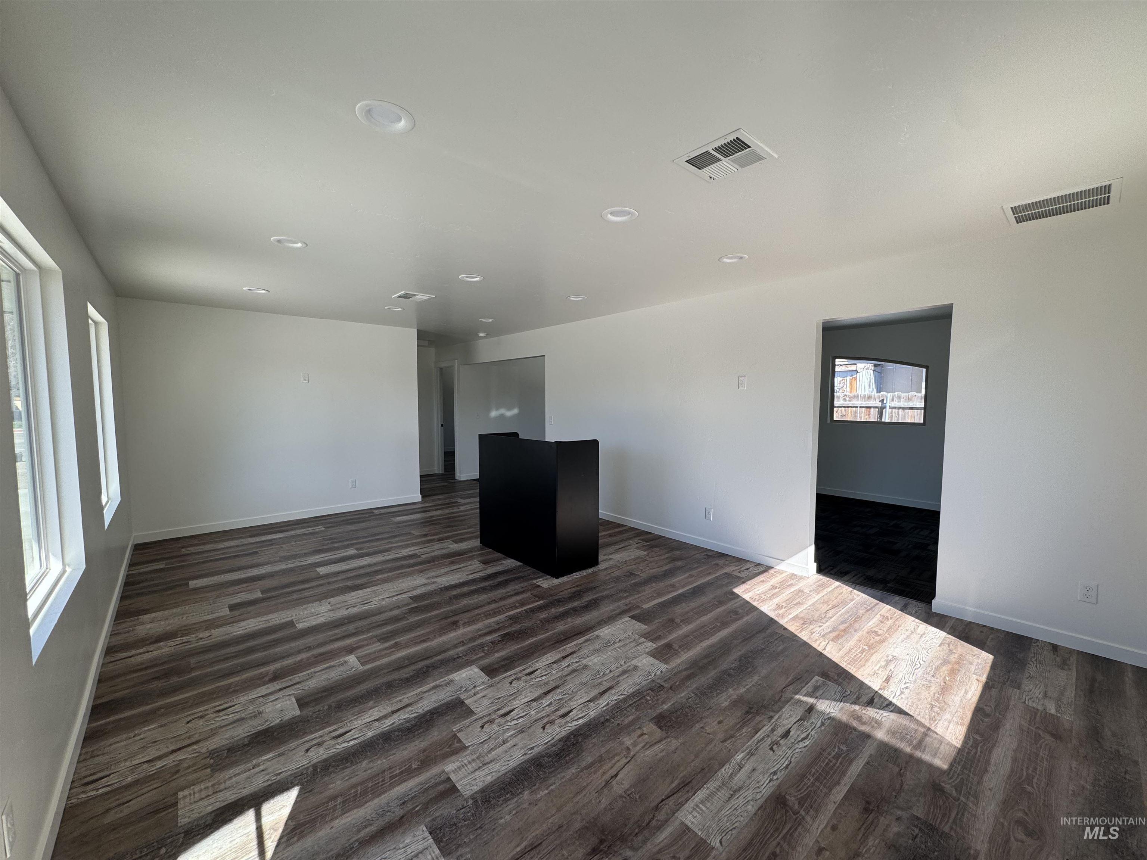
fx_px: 464
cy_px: 430
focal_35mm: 14
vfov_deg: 85.7
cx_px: 574
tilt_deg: -3.9
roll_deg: -0.1
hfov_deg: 102.1
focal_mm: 2.22
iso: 40
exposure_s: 1/105
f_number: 2.2
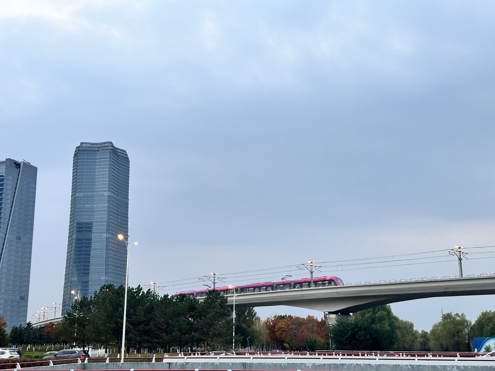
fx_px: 686
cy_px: 186
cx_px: 248
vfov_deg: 30.3
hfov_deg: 39.7
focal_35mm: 48
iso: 100
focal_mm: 6.86
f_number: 1.78
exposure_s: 1/100
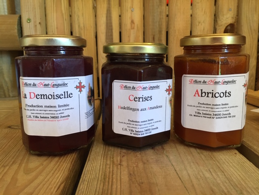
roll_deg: -0.6
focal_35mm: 29
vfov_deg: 48.2
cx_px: 130
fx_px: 217
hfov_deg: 61.7
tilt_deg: -9.8
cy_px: 98
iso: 40
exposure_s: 1/17
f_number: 2.2
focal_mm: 4.15
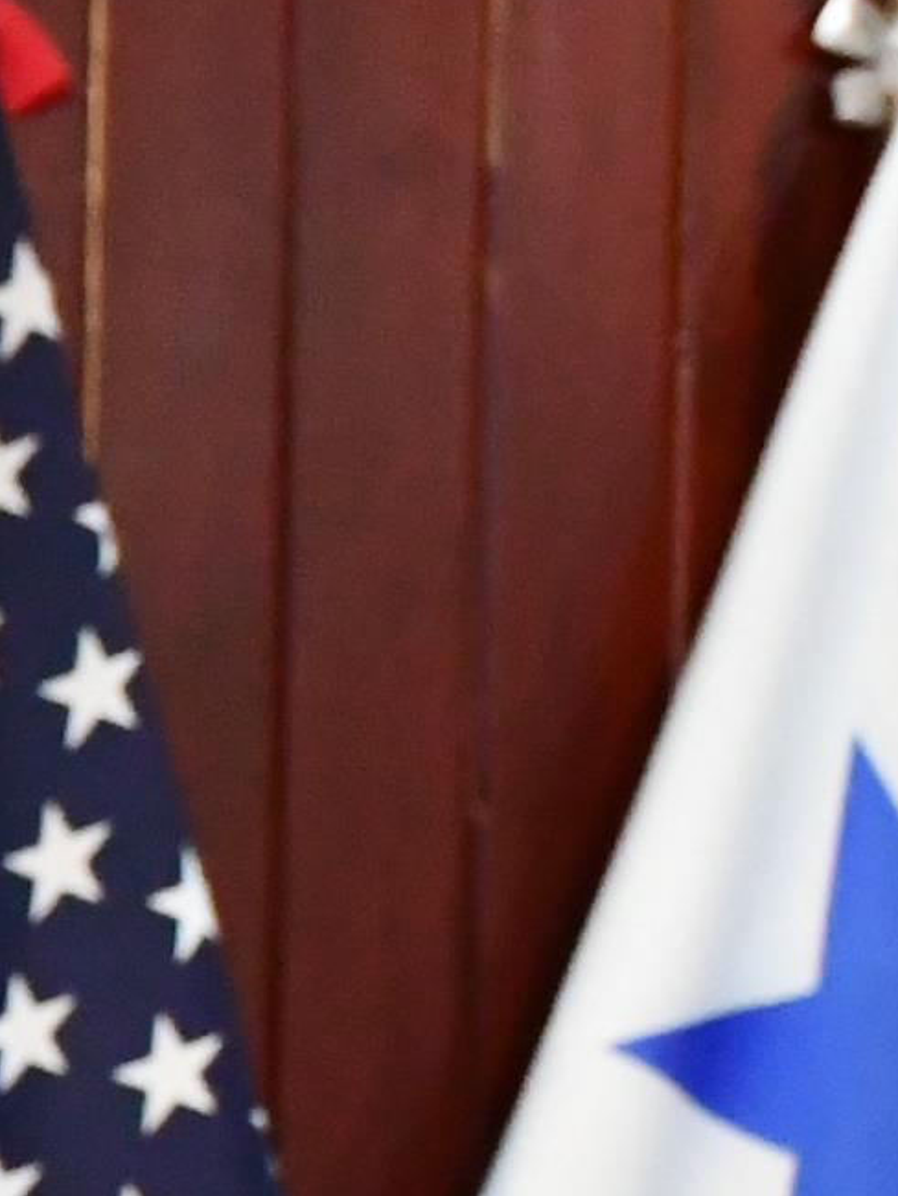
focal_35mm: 315
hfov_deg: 4.3
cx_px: -2755
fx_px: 10888
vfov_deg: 6.2
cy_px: 1801
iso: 4000
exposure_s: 1/60
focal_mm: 34
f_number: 6.3
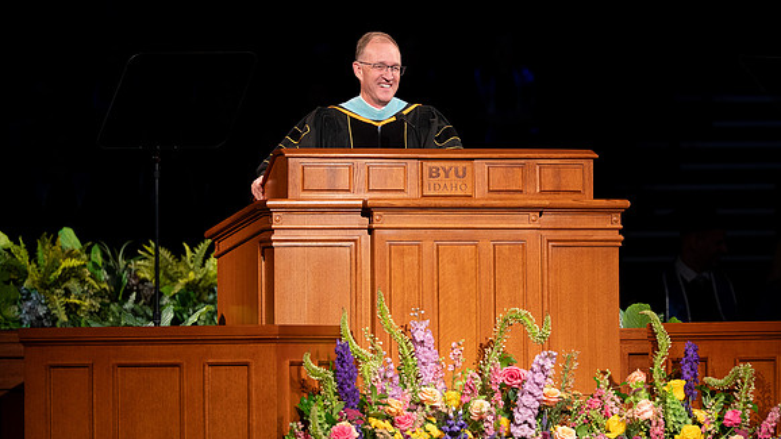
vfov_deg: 3.9
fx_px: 6461
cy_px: 158
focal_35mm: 312
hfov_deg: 6.9
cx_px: 456
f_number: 2.8
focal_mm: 200
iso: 1250
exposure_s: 1/250
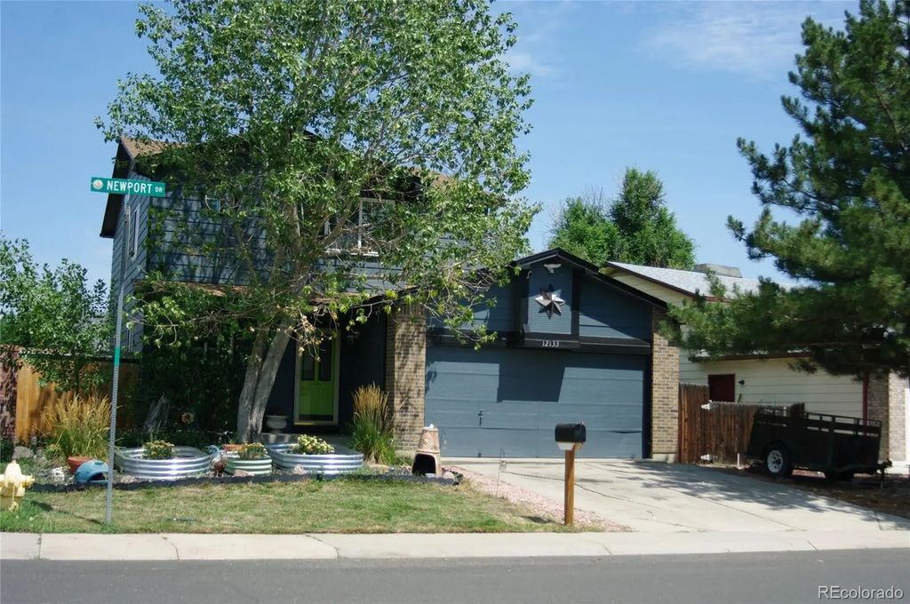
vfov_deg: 31.8
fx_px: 1060
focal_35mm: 42
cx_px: 455
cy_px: 302
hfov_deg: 46.5
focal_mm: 28
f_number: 3.5
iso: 400
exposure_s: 1/4000
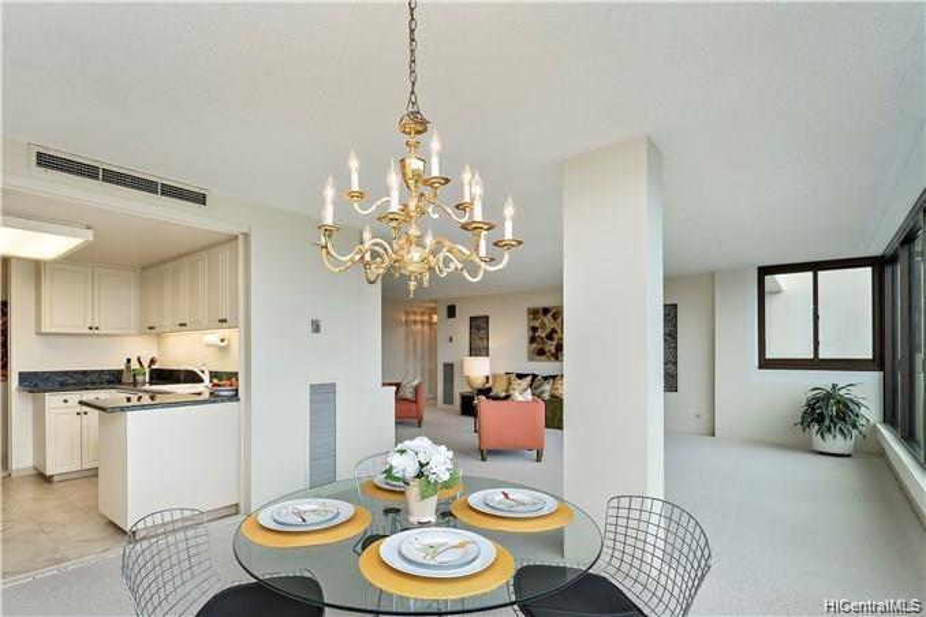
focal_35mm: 16
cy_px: 308
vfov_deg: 73.7
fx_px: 412
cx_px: 463
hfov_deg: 96.7
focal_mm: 16
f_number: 8
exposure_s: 1/60
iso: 250
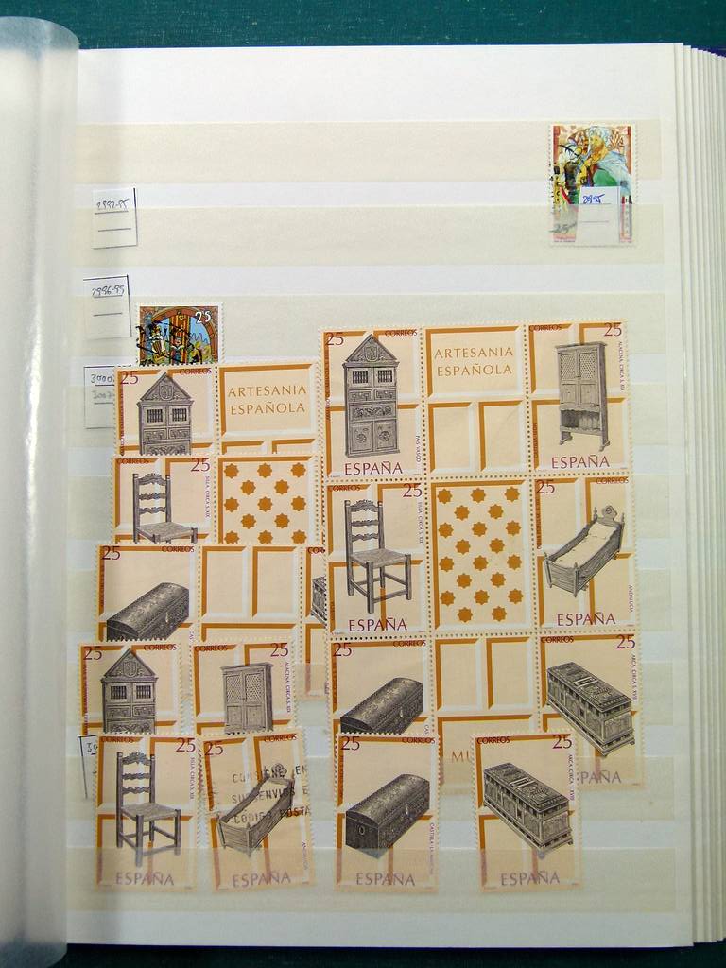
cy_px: 484
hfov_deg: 40.7
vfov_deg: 52.6
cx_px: 363
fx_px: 979
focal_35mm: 35
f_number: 4
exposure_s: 1/160
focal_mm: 6.3
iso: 100
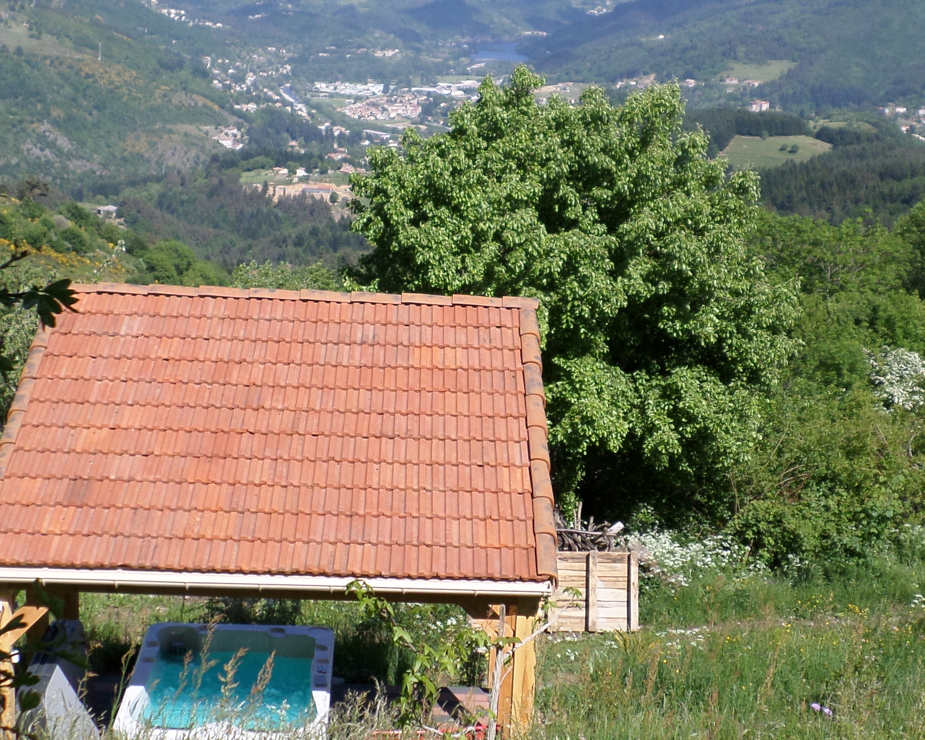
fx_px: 1724
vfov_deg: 24.2
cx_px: 452
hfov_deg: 30.0
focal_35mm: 63
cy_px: 332
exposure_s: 1/1000
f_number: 2.7
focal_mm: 5.5
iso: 80
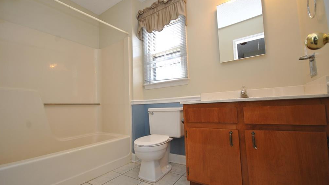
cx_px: 165
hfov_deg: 99.4
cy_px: 99
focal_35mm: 16
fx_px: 140
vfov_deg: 67.0
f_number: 4
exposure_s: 1/60
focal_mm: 10
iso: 200
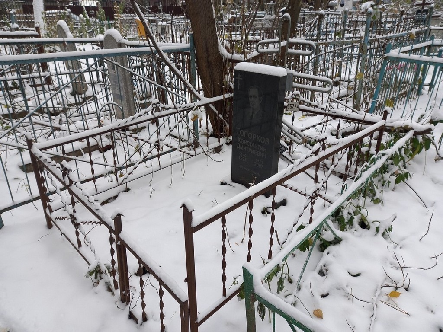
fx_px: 320
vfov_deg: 54.9
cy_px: 166
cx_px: 222
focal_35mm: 25
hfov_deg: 69.4
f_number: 2
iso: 40
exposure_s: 1/50
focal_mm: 4.6
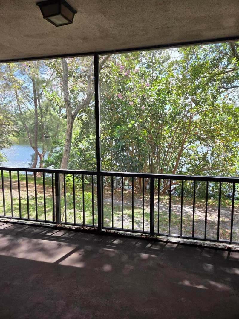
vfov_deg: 73.9
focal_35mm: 23
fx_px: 212
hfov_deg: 58.9
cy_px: 160
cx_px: 120
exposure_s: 1/560
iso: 80
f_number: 1.8
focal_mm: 5.4
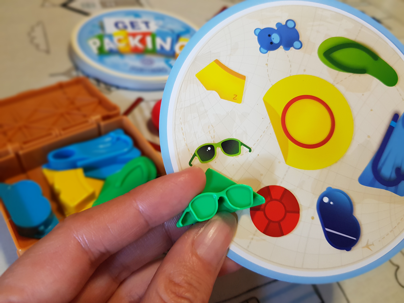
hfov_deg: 67.3
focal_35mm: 26
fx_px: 303
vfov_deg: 53.1
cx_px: 202
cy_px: 152
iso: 160
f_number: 1.7
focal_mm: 4.2
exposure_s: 1/25
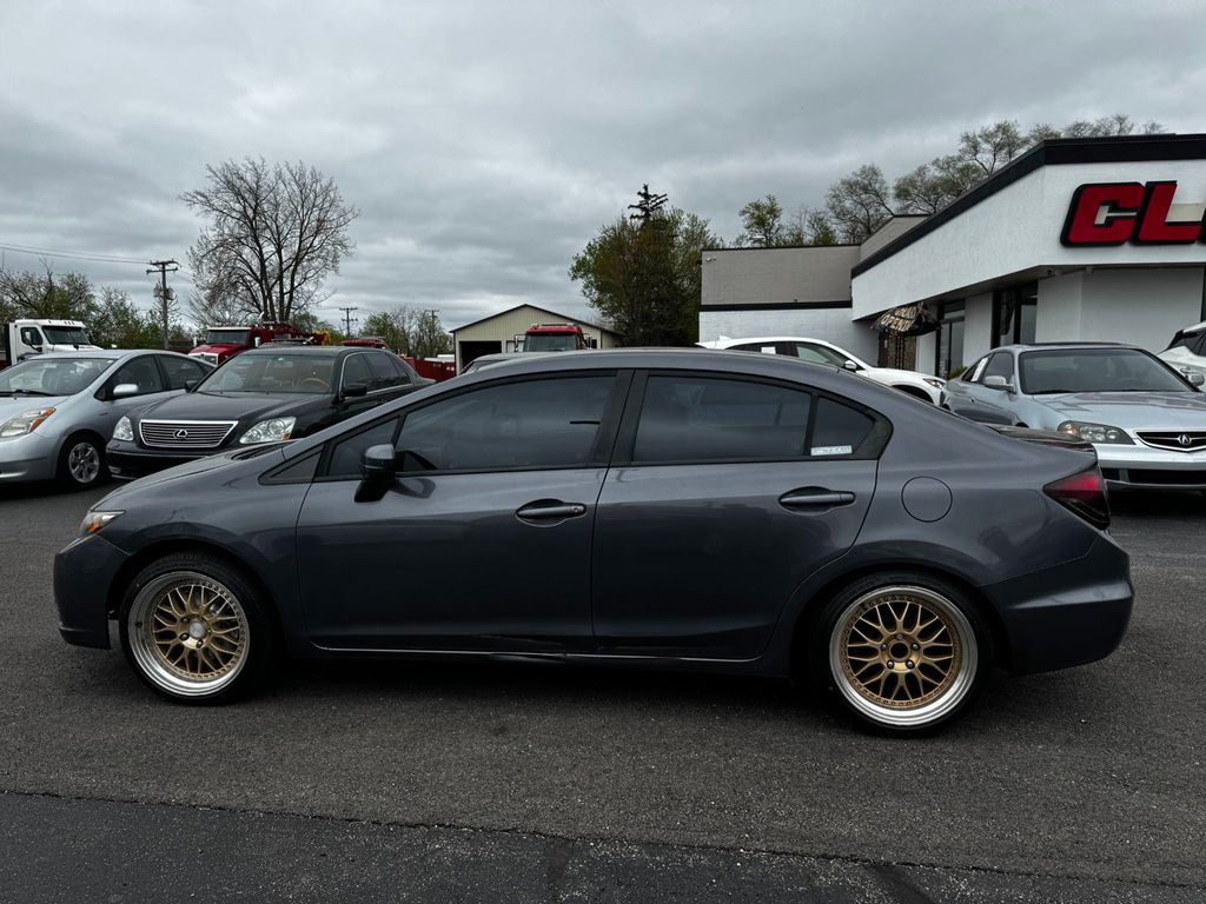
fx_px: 836
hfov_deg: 71.6
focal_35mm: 24
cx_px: 603
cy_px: 452
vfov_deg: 56.8
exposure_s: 1/1215
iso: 80
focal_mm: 6.76
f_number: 1.78
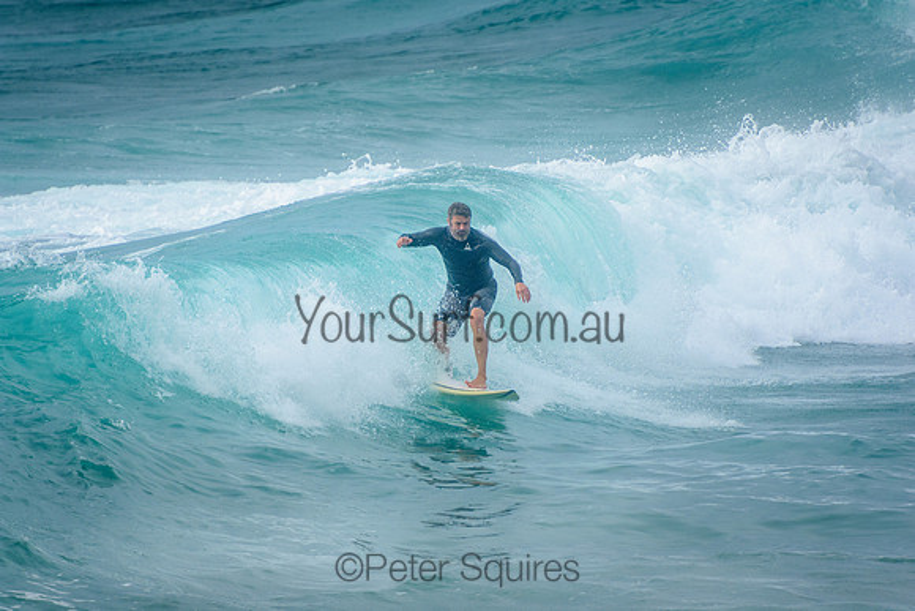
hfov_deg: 3.4
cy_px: 306
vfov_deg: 2.3
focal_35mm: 600
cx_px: 458
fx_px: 15253
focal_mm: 400
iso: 400
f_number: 5.6
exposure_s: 1/2000
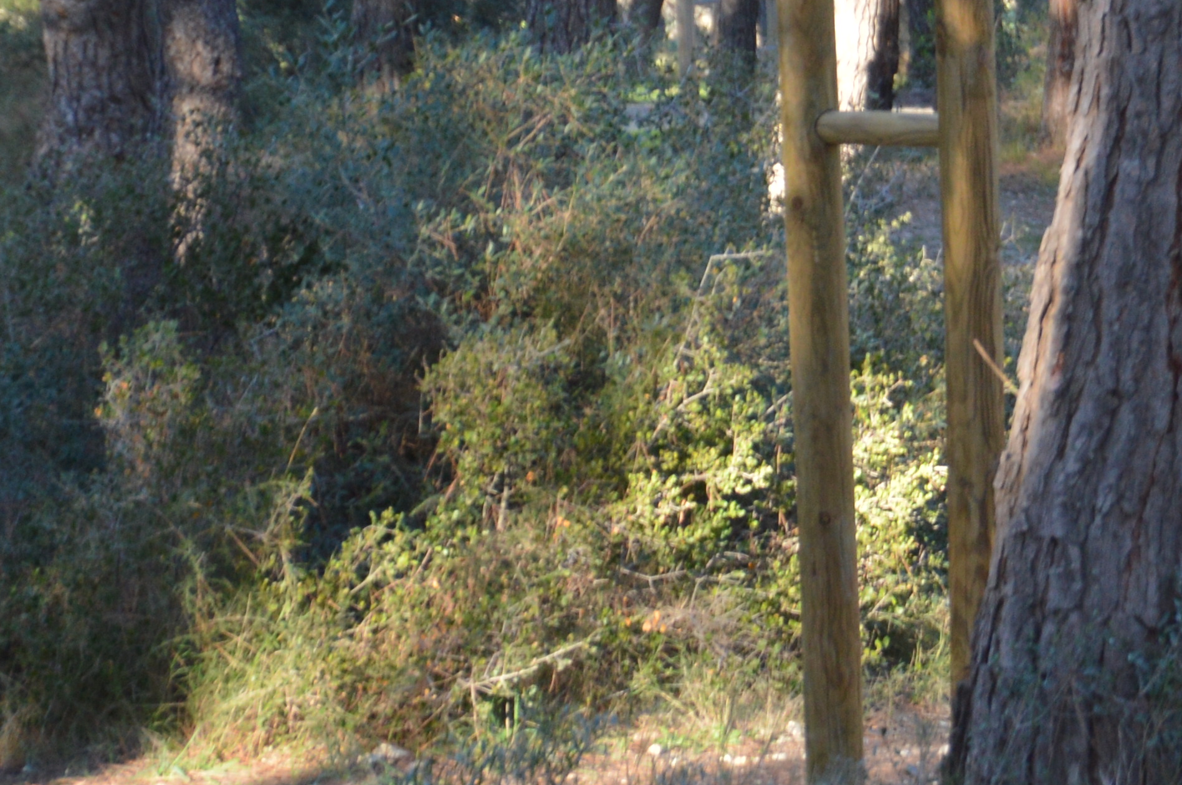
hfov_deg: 6.5
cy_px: 78
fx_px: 10300
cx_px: 1849
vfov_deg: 4.4
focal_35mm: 314
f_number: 5.3
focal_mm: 66
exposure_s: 1/80
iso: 400
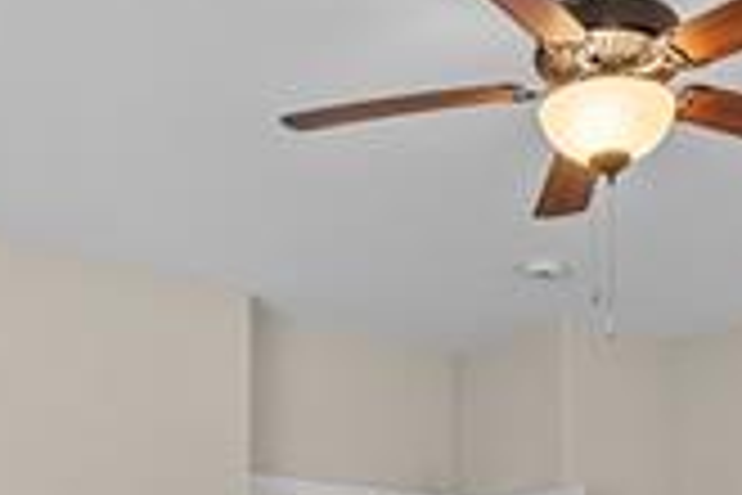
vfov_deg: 18.6
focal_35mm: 66
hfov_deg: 30.0
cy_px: 716
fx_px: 1354
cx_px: 585
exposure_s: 1/8
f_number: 8
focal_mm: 11.3
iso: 320
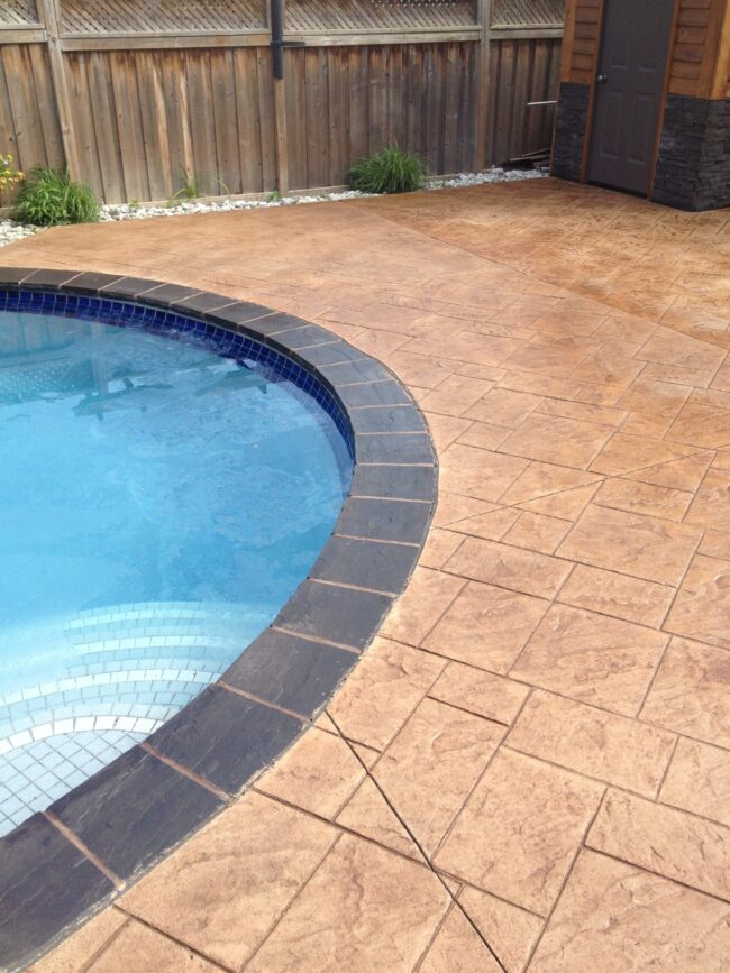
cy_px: 486
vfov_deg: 52.6
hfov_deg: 40.7
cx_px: 365
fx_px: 984
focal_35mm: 35
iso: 50
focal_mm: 4.28
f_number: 2.4
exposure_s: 1/525
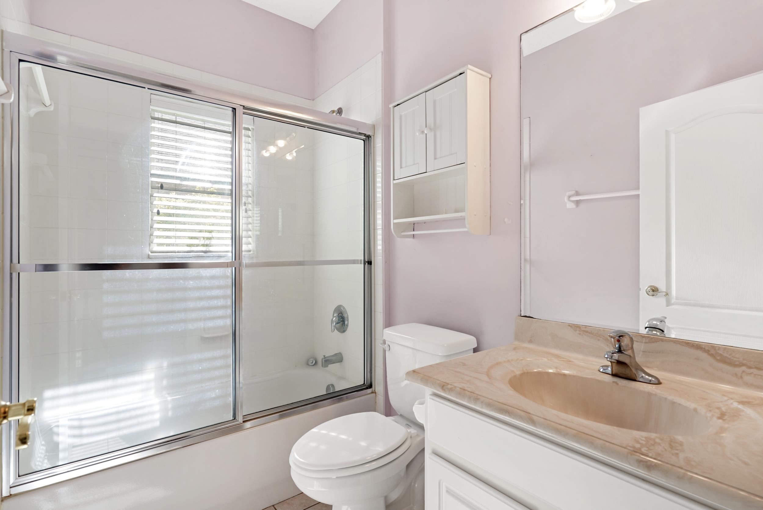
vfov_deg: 70.5
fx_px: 360
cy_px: 255
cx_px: 382
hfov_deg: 93.3
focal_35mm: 17
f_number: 8
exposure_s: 1/10
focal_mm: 17
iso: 100
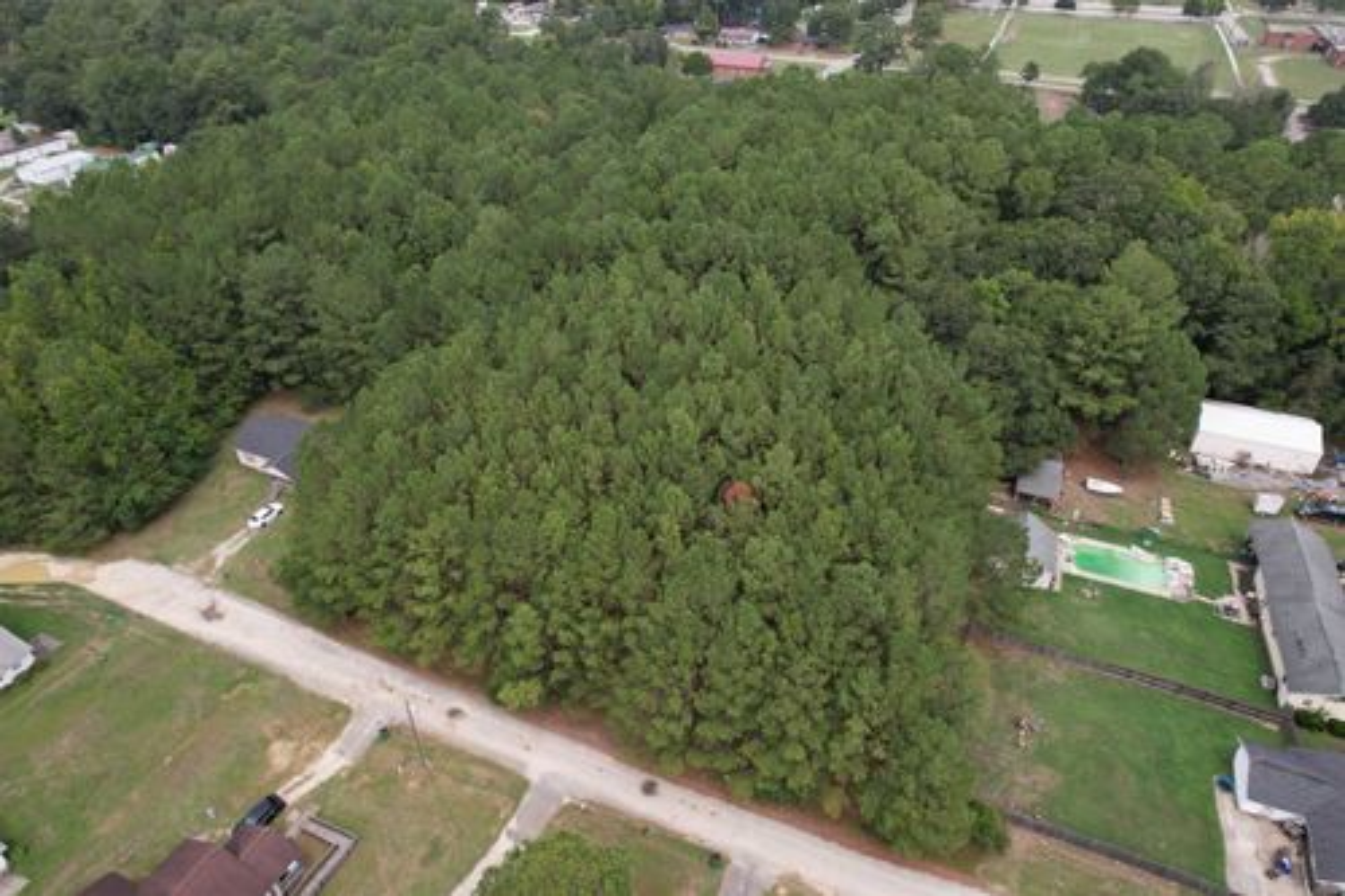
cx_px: 672
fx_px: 822
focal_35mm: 22
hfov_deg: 78.6
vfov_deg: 57.2
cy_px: 448
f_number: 2.8
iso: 140
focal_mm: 8.38
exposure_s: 1/1250
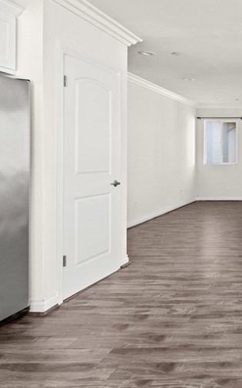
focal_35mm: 33
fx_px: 348
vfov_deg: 57.8
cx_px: 319
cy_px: 158
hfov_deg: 30.0
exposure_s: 1/6
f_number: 10
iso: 200
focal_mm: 16
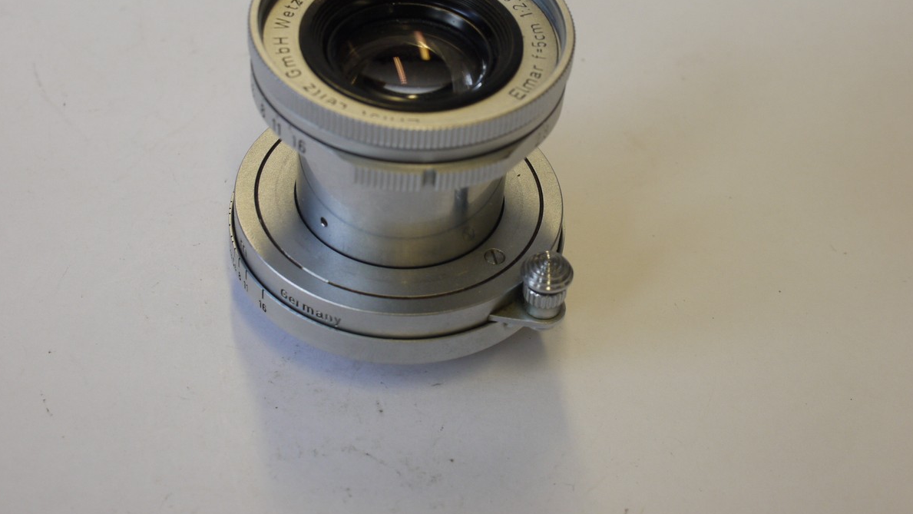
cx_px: 457
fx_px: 1598
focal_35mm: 66
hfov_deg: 31.9
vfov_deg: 18.2
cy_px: 181
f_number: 8
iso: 400
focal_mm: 30
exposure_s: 1/60
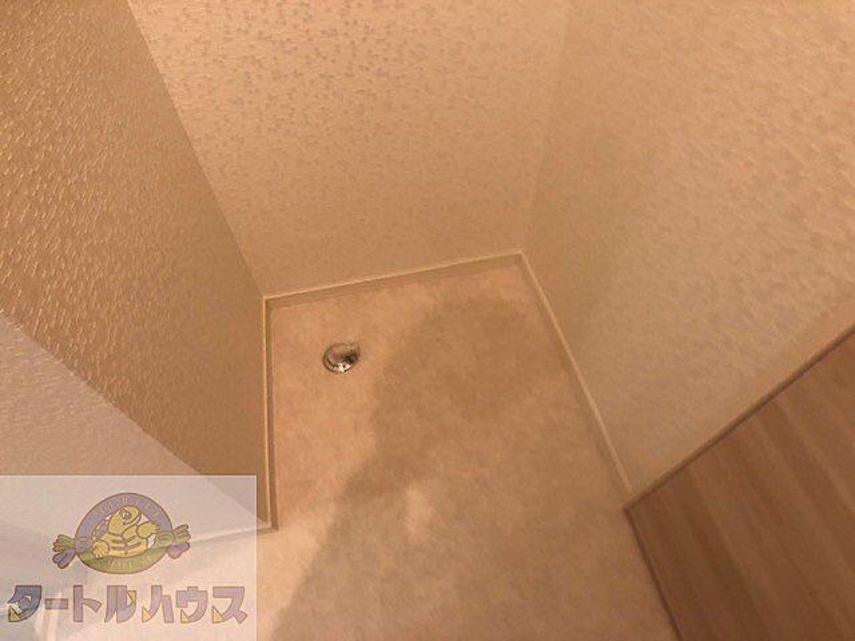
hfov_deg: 63.4
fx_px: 692
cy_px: 320
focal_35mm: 28
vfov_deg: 49.7
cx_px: 428
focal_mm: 4
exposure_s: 1/17
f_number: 1.8
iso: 40
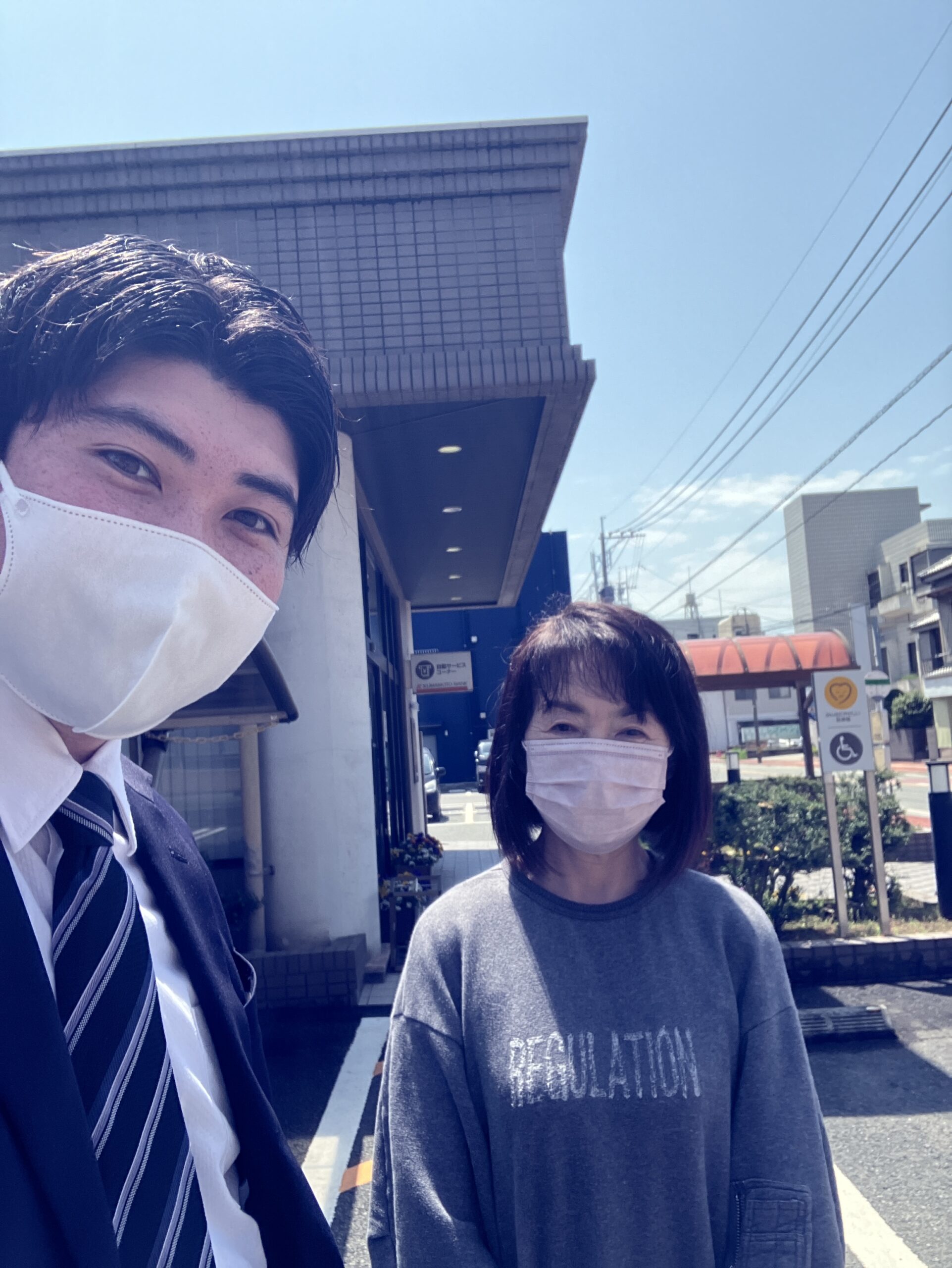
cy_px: 634
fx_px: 1172
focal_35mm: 32
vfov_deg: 56.8
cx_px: 476
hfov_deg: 44.2
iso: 20
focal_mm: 2.87
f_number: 2.2
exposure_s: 1/541
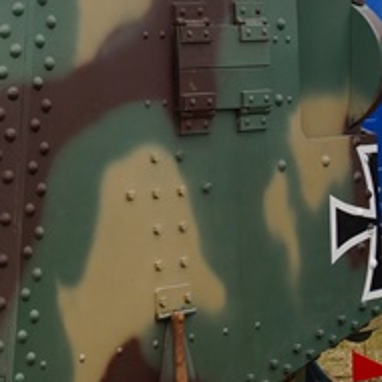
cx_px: -281
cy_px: 179
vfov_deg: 15.4
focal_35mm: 113
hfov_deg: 13.9
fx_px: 1408
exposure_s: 1/80
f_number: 9
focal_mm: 21
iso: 100
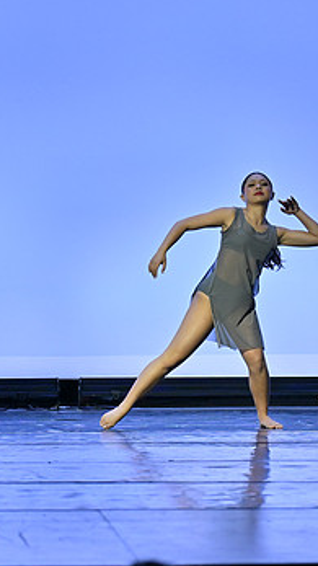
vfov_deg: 9.7
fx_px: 3330
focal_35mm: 222
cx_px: 205
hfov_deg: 5.5
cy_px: 290
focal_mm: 85
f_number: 2.8
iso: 500
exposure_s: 1/500
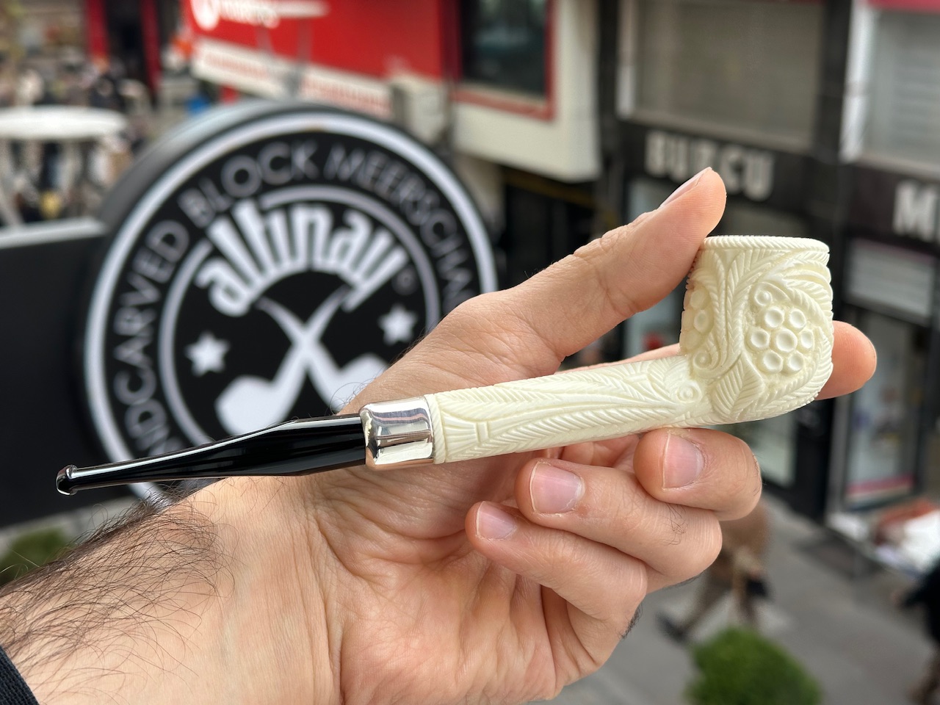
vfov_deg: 30.3
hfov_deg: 39.7
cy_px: 352
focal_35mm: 48
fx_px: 1303
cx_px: 470
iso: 64
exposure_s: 1/274
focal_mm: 6.86
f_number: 1.78
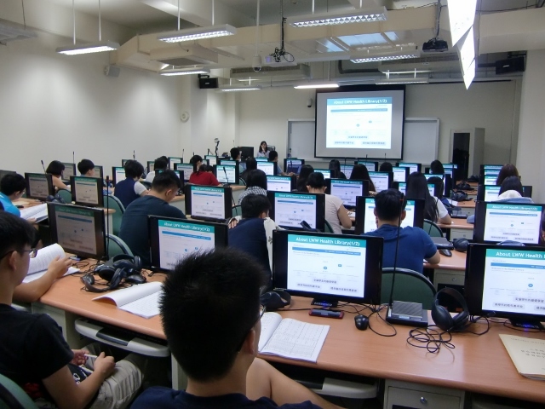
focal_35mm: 28
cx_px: 272
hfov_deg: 63.4
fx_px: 441
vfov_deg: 49.7
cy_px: 204
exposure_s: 1/60
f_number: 2.6
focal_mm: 4.9
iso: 200
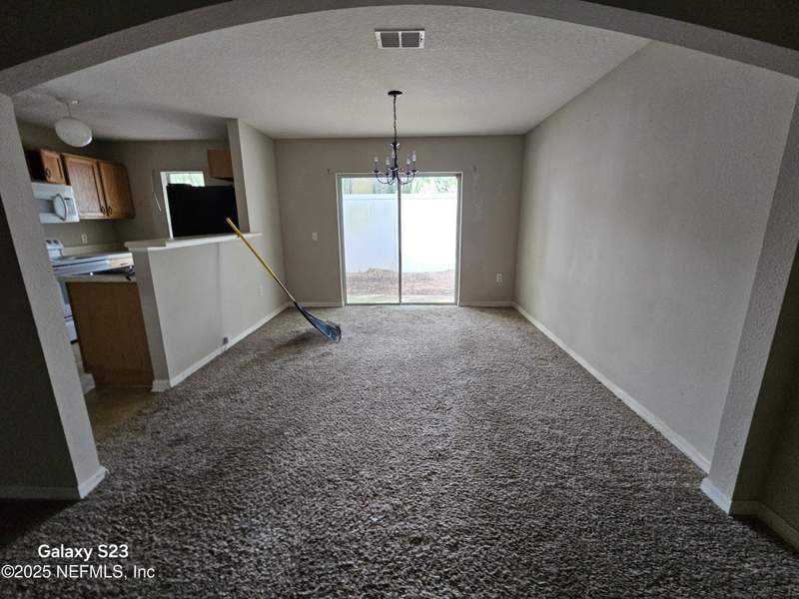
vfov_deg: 89.9
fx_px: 300
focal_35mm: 13
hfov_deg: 106.2
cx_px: 400
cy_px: 300
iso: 400
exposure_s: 1/30
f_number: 2.2
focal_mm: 2.2
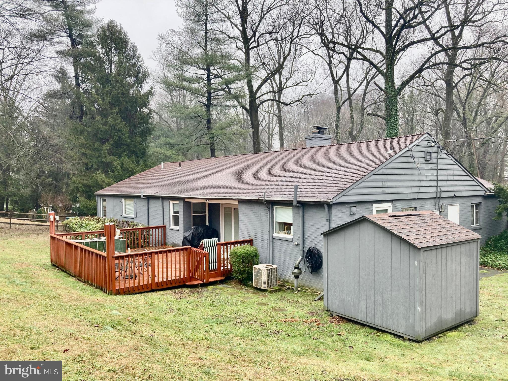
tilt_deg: +0.3
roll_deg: +1.4
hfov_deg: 63.4
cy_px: 190
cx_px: 254
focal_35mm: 28
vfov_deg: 49.7
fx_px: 411
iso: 25
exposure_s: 1/122
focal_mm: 3.99
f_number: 1.8
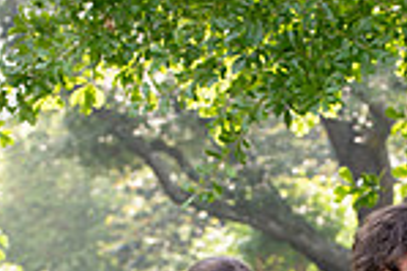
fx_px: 3490
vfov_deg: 4.4
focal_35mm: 309
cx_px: 303
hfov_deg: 6.7
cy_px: 539
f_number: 7.1
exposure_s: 1/60
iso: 250
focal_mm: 102
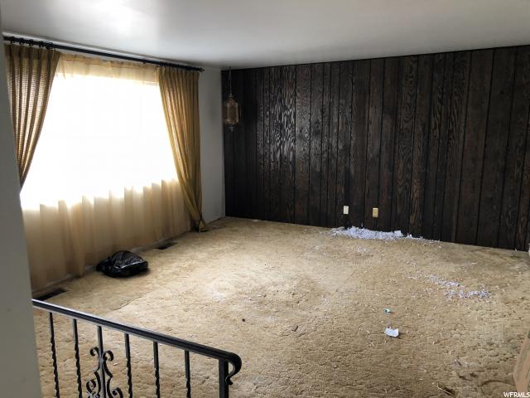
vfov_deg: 49.7
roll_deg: +0.3
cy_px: 199
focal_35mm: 28
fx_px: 429
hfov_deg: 63.4
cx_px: 265
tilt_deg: -8.7
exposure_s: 1/17
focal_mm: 4
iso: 40
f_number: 1.8
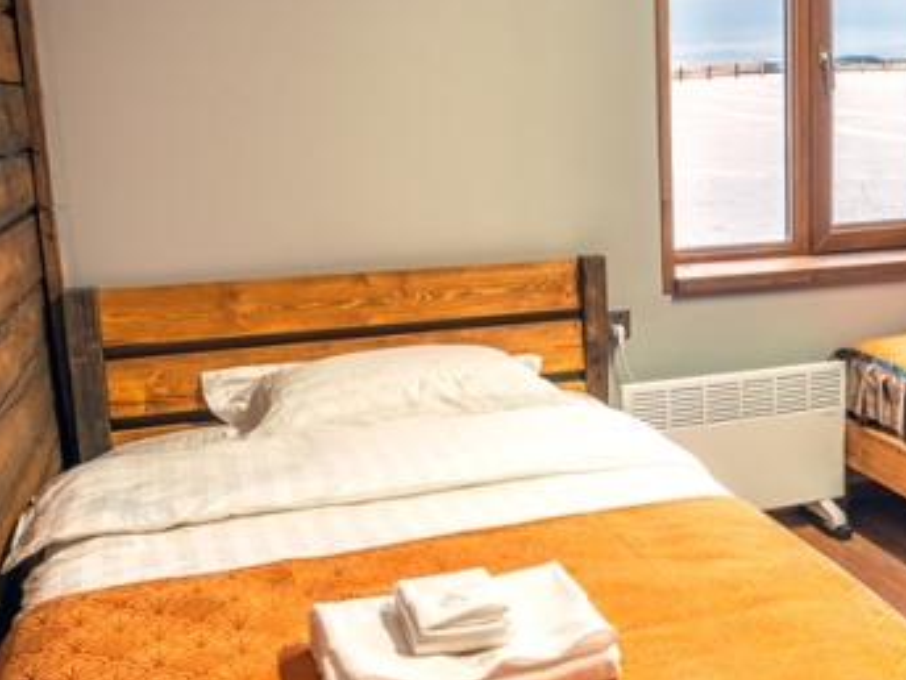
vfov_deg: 33.6
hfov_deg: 42.1
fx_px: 1125
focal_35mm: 43
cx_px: 714
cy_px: 320
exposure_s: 1/60
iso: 500
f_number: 9
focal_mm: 24
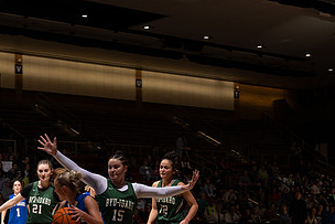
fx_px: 829
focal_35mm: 89
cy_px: 175
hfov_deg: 22.7
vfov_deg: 15.3
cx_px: 95
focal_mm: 38
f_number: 5
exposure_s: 1/125
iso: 100
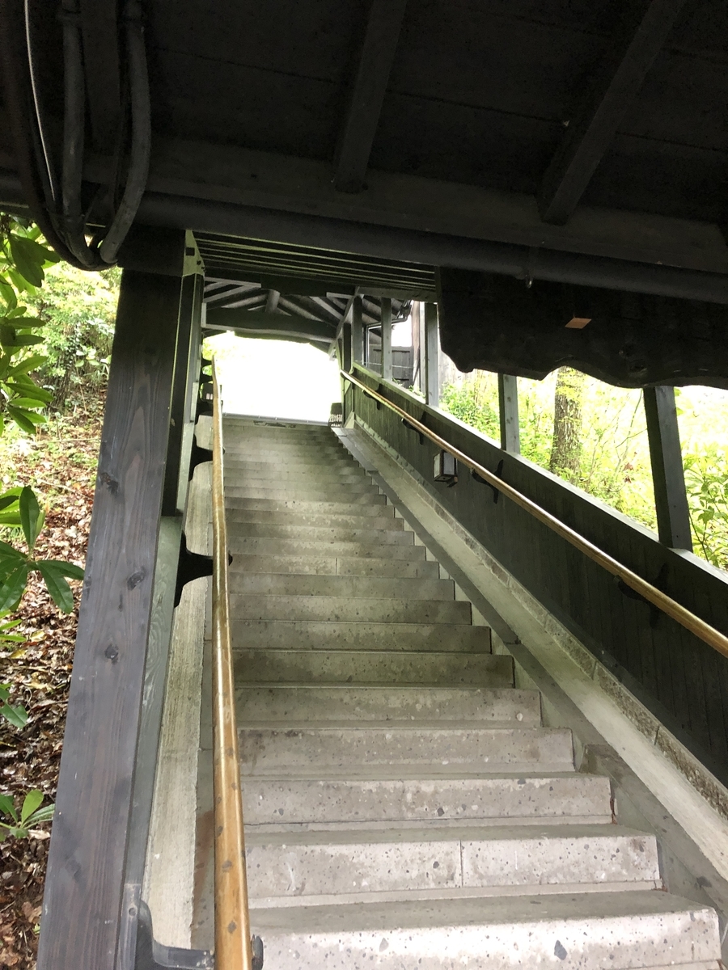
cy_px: 485
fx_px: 785
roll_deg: +1.6
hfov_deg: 49.7
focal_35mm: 28
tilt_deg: +18.4
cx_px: 364
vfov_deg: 63.4
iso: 100
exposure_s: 1/15
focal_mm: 3.99
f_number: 1.8
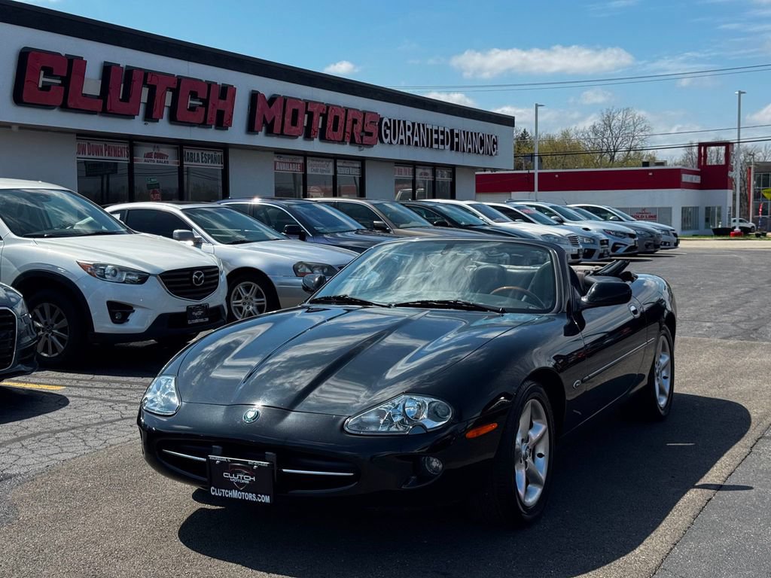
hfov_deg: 39.7
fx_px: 1069
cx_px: 386
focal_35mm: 48
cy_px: 289
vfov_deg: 30.3
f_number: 1.78
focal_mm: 6.76
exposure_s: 1/4310
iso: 64
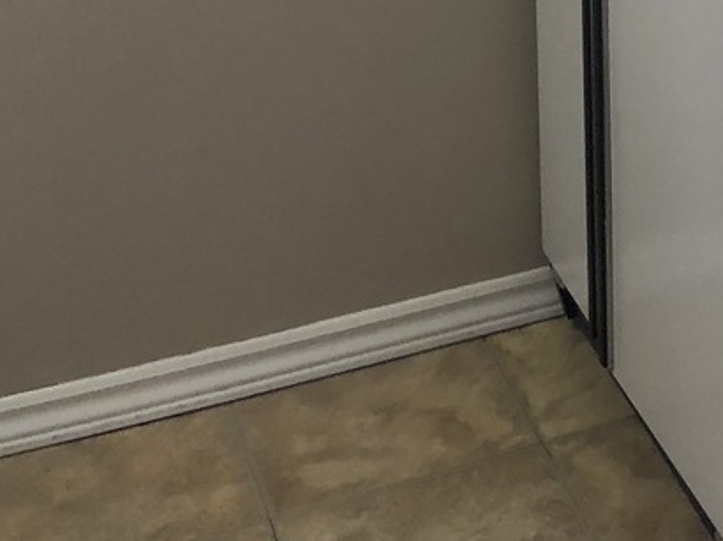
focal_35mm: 105
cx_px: 1301
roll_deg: -1.3
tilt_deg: -11.9
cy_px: -395
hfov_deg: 15.9
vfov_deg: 12.9
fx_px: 2192
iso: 25
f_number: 1.8
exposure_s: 1/40
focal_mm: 3.99
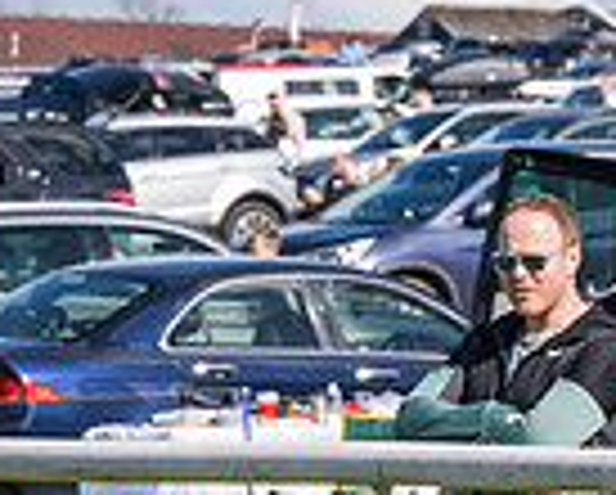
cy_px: 554
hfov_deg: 3.1
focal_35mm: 624
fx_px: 11393
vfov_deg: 2.5
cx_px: -208
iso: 400
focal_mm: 90
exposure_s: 1/2000
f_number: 5.6
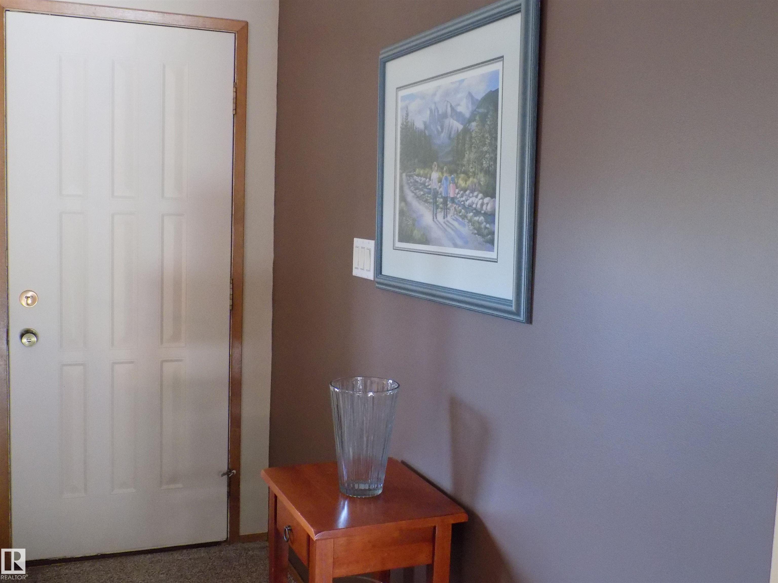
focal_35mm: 37
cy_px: 292
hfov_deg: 50.1
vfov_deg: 38.7
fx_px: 832
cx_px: 389
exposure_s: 1/20
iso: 400
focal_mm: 6.6
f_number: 3.5
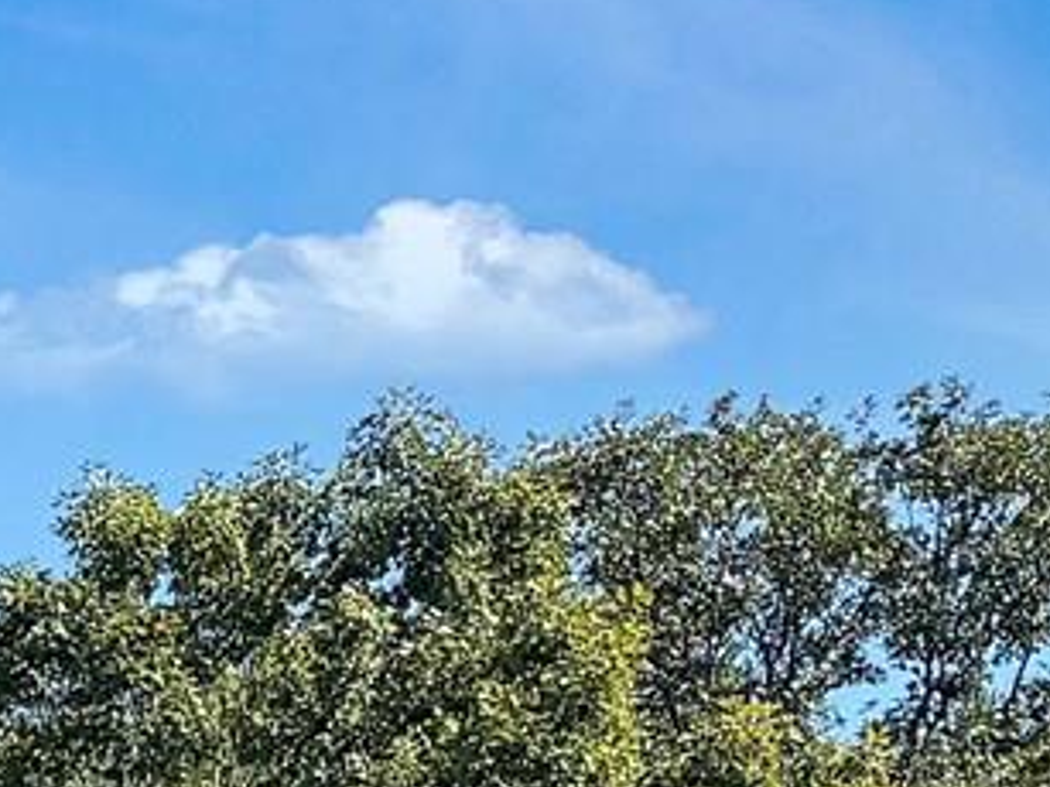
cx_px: -2428
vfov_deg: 8.3
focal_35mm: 160
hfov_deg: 9.0
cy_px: 2056
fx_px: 4851
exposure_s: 1/2703
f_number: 1.78
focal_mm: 6.76
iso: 80
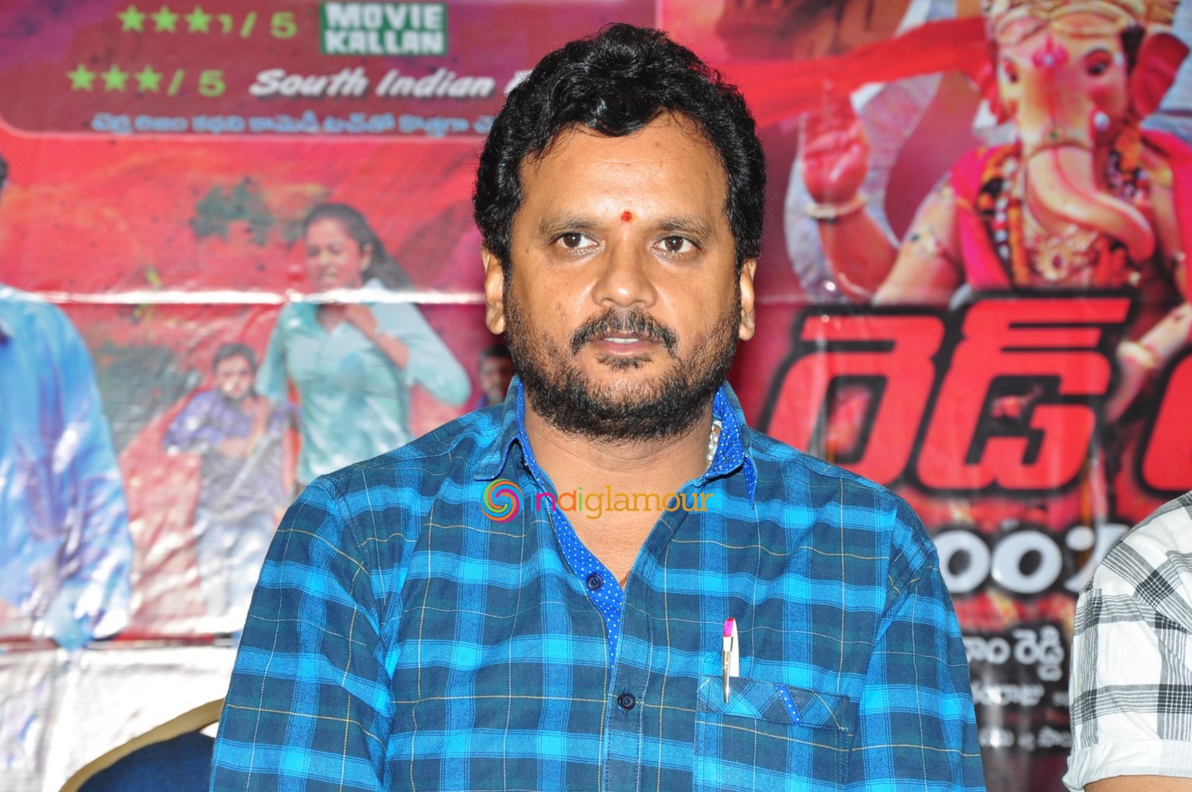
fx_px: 5209
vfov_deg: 8.7
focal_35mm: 158
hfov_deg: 13.1
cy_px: 396
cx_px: 596
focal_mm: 105
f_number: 9
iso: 500
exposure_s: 1/125
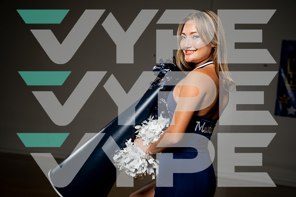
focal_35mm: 49
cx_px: 148
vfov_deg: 27.5
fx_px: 403
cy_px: 98
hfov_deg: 40.3
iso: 100
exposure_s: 1/250
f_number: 4.5
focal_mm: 49
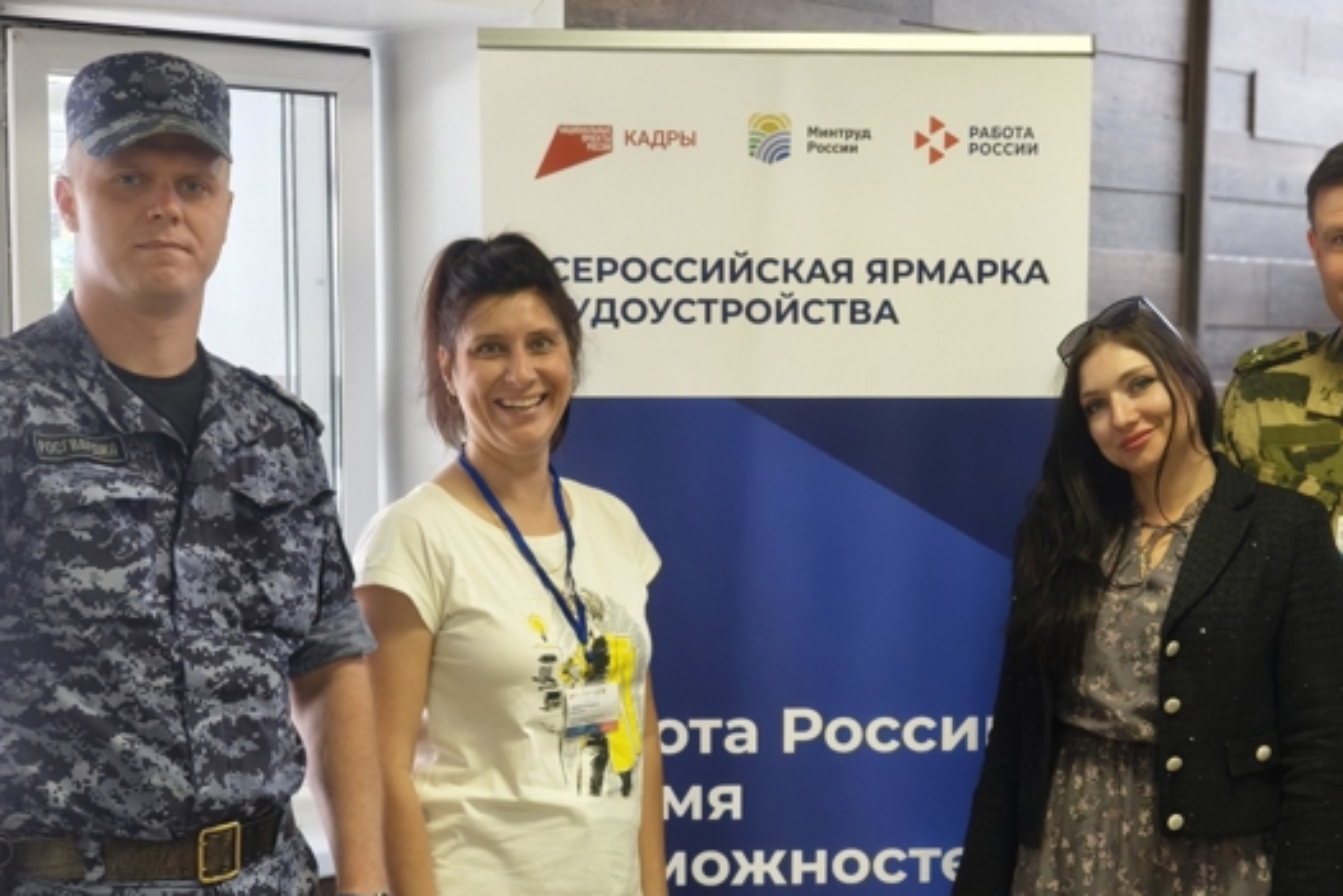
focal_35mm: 67
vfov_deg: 20.3
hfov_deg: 30.1
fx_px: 2500
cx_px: 735
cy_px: 577
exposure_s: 1/200
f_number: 4.5
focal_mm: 7.1
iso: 800
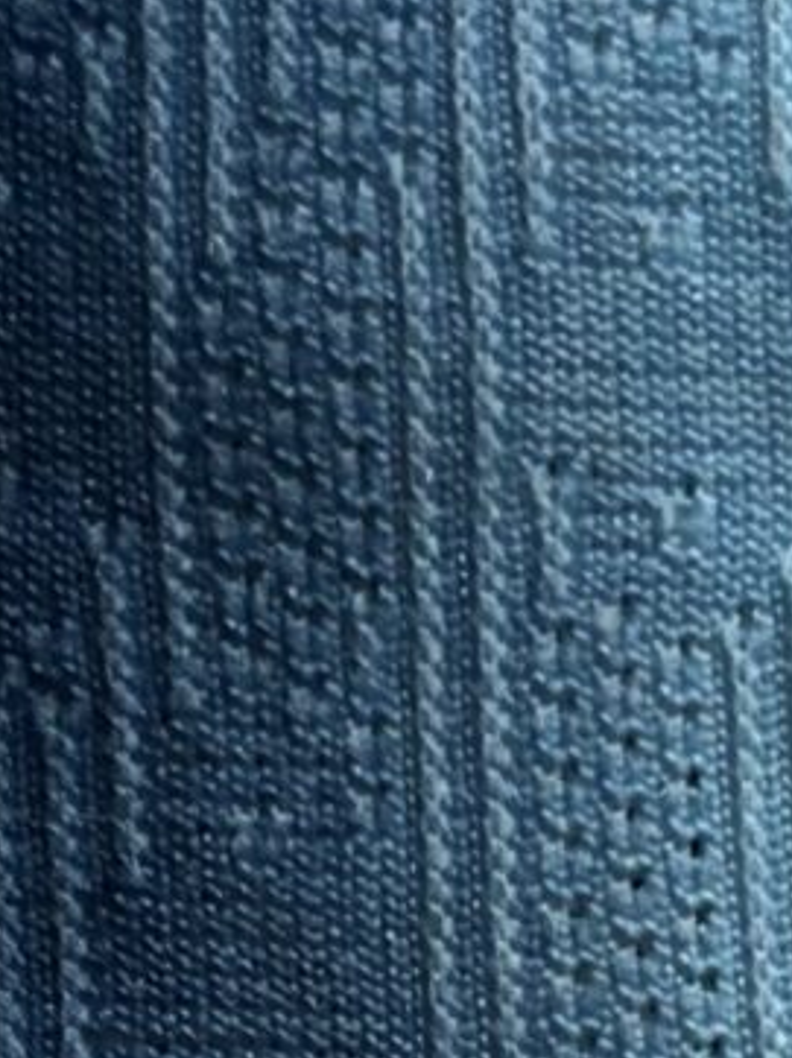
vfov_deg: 10.4
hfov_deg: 8.1
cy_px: 1529
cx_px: 359
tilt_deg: -81.9
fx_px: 5620
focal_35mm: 184
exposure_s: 1/50
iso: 400
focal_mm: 5.96
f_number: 1.6
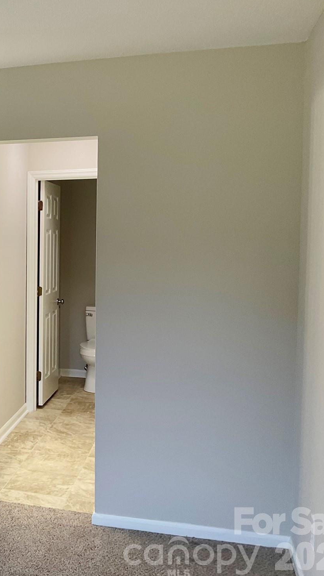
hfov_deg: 25.0
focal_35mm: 44
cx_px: -42
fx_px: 672
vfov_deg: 46.4
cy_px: 283
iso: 40
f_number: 1.8
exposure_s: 1/60
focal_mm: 3
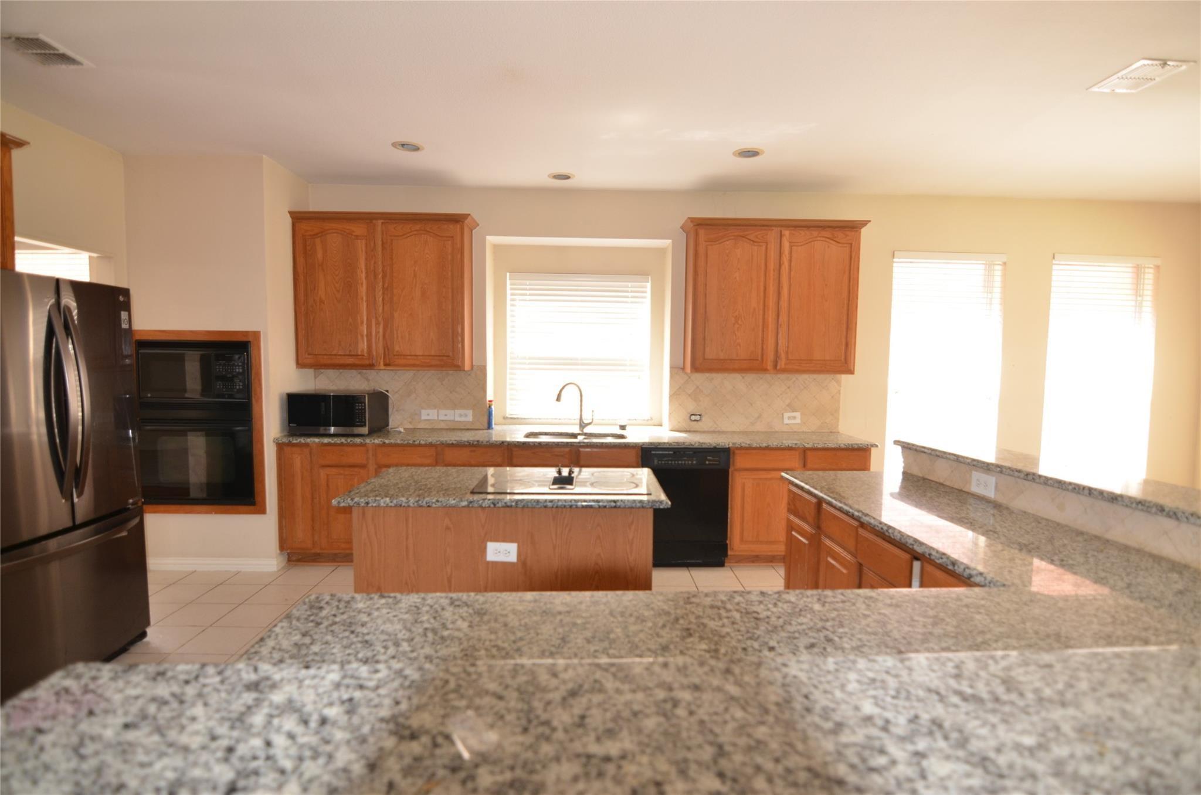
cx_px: 600
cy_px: 398
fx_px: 599
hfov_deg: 90.1
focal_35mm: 18
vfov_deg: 67.1
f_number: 2.8
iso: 400
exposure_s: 1/80
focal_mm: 12
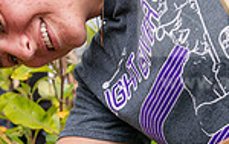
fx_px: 887
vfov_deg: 9.2
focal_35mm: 142
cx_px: 92
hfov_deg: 14.7
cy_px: 114
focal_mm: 36
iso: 100
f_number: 3.5
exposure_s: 1/500
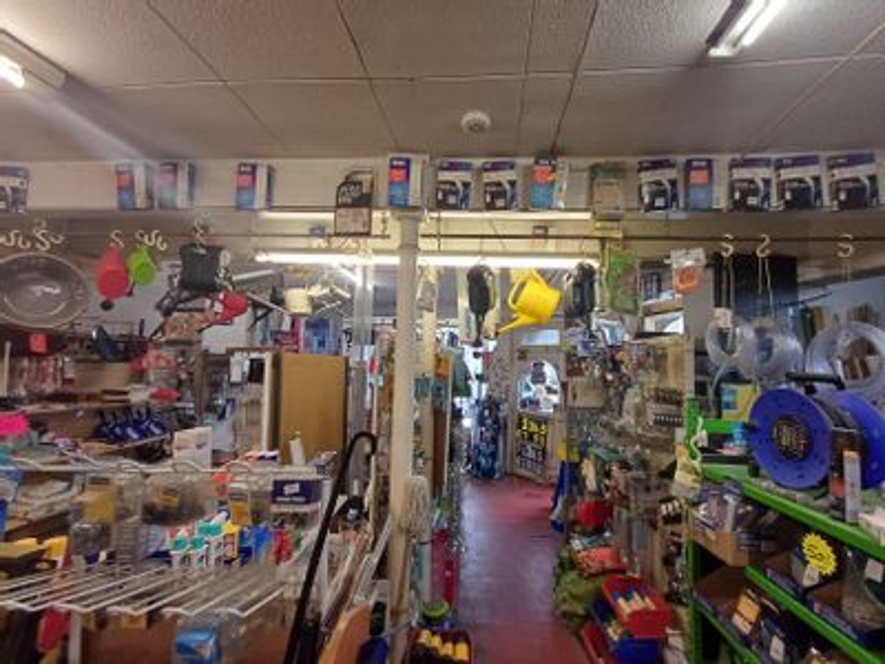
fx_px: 409
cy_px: 332
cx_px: 442
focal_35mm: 16
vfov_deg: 78.1
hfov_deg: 94.5
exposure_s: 1/33.3
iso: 200
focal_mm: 1.64
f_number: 2.2
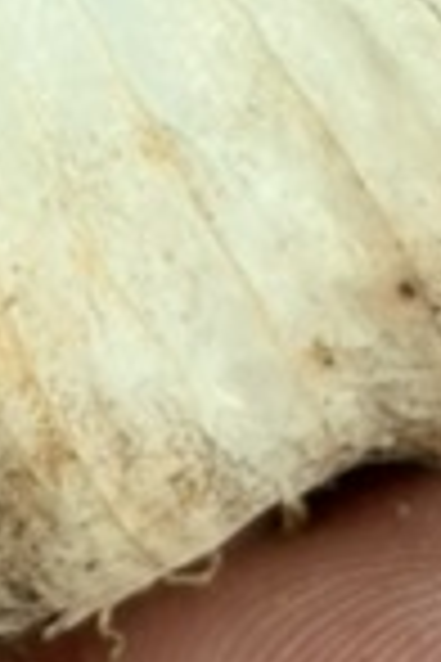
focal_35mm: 377
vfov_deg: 5.3
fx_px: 6927
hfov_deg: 3.6
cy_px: -806
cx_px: -540
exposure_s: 1/946
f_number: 1.6
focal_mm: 5.96
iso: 32
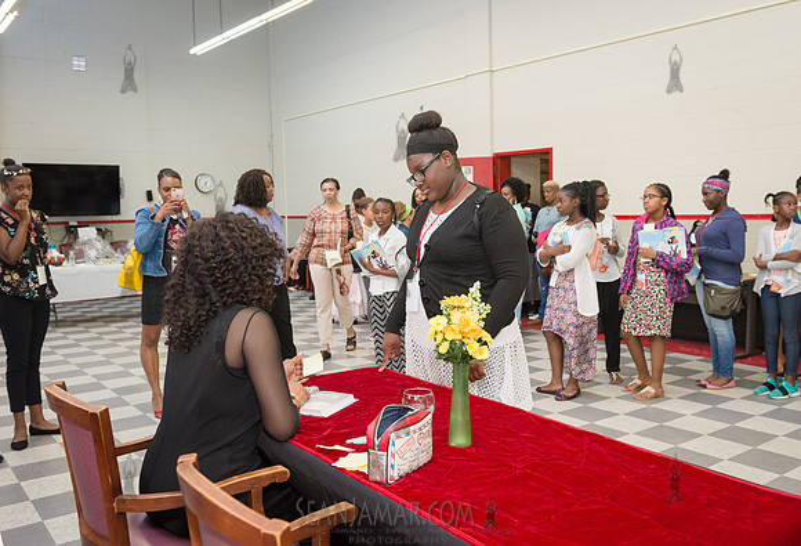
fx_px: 756
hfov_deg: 55.8
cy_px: 262
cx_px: 425
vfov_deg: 39.7
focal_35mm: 34
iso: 2000
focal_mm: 32
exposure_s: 1/400
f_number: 4.5
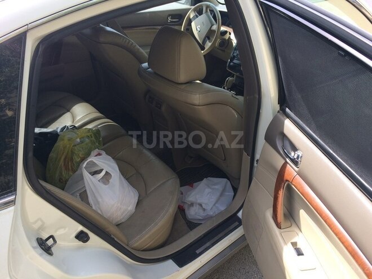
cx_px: 186
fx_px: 312
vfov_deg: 48.2
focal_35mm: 29
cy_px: 140
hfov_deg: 61.7
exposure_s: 1/351
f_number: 2.2
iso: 32
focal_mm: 4.15
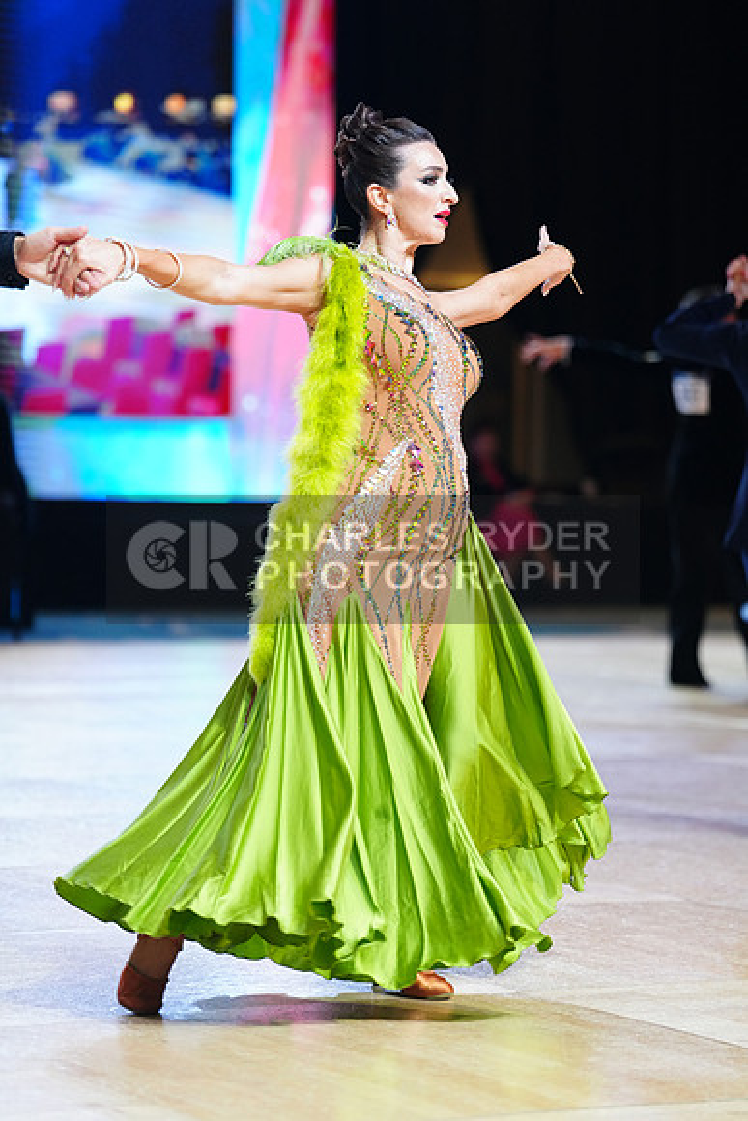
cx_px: 374
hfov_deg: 11.2
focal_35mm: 123
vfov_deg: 16.6
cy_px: 560
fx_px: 3831
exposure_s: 1/500
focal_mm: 123
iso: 2000
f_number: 2.8
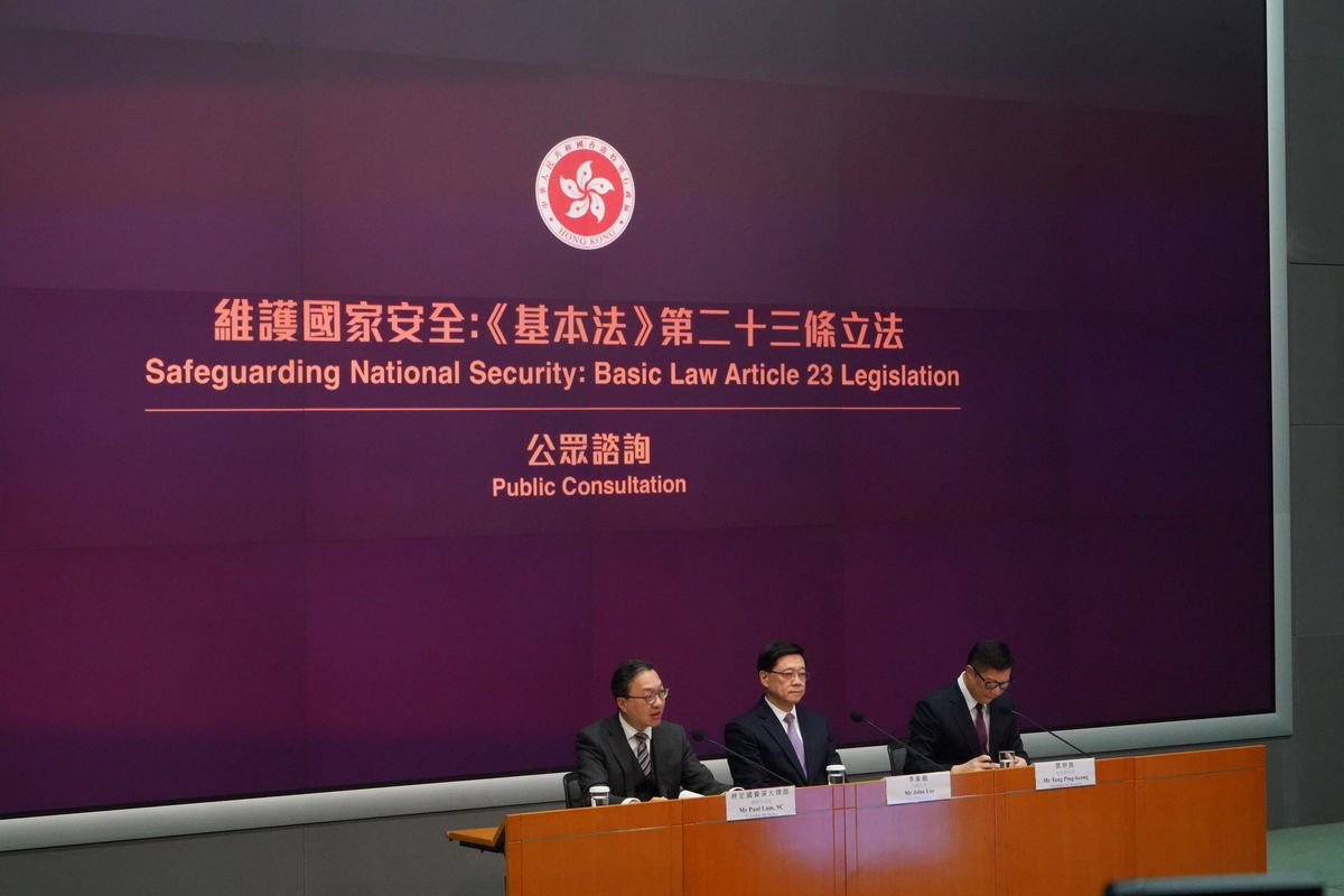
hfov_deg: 28.8
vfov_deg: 19.5
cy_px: 448
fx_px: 2613
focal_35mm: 70
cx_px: 672
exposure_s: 1/80
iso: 12800
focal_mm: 70
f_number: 13
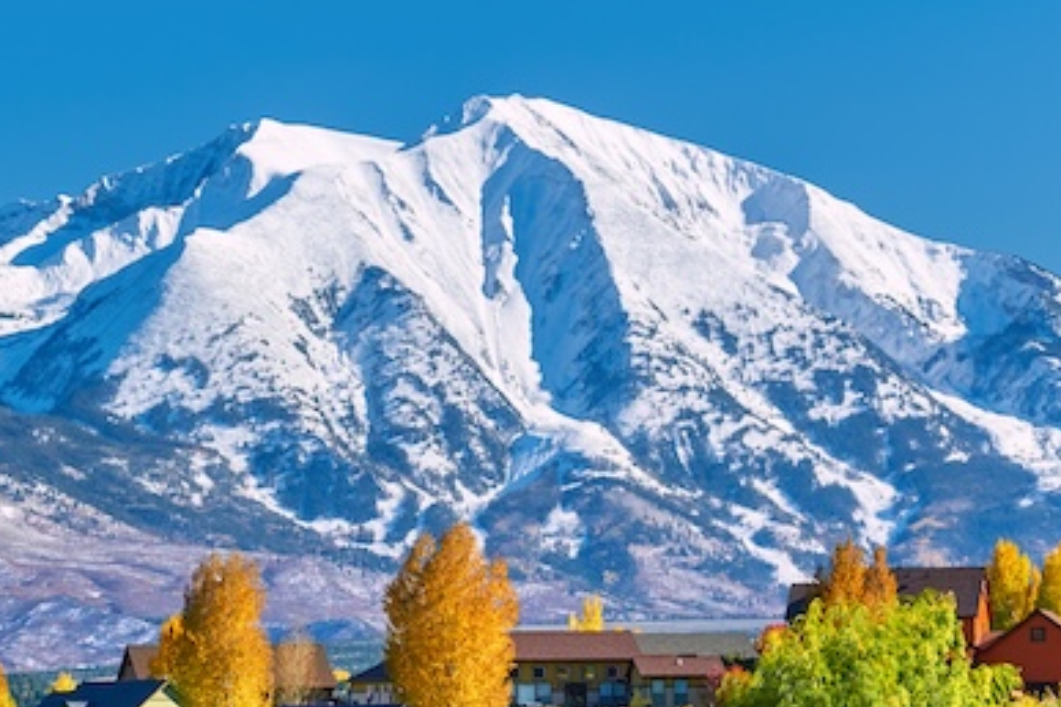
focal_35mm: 266
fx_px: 7839
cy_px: 791
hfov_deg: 7.7
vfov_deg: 5.2
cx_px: -14
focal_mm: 68.7
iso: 200
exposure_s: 1/105
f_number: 5.6
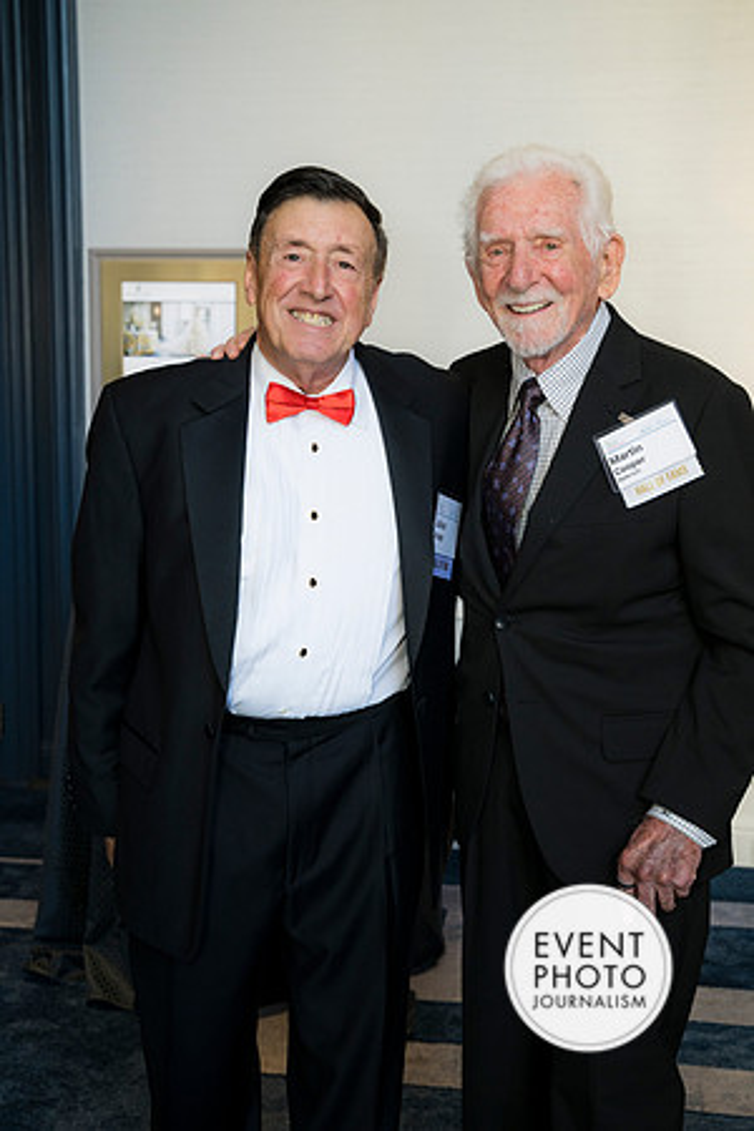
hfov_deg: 31.2
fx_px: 1351
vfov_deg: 45.4
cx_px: 377
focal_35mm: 43
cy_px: 566
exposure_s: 1/125
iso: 800
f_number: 4
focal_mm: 43
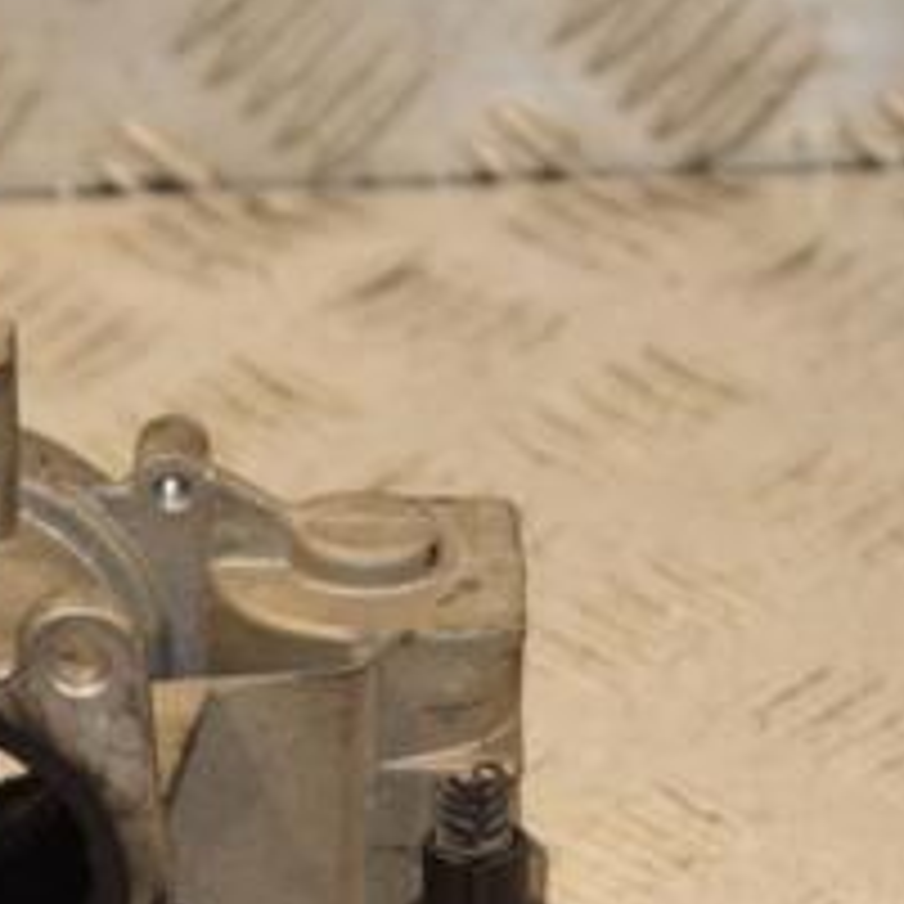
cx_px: 202
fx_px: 7859
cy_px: 738
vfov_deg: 6.6
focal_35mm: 266
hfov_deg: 6.6
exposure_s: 1/200
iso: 800
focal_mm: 70
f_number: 7.1
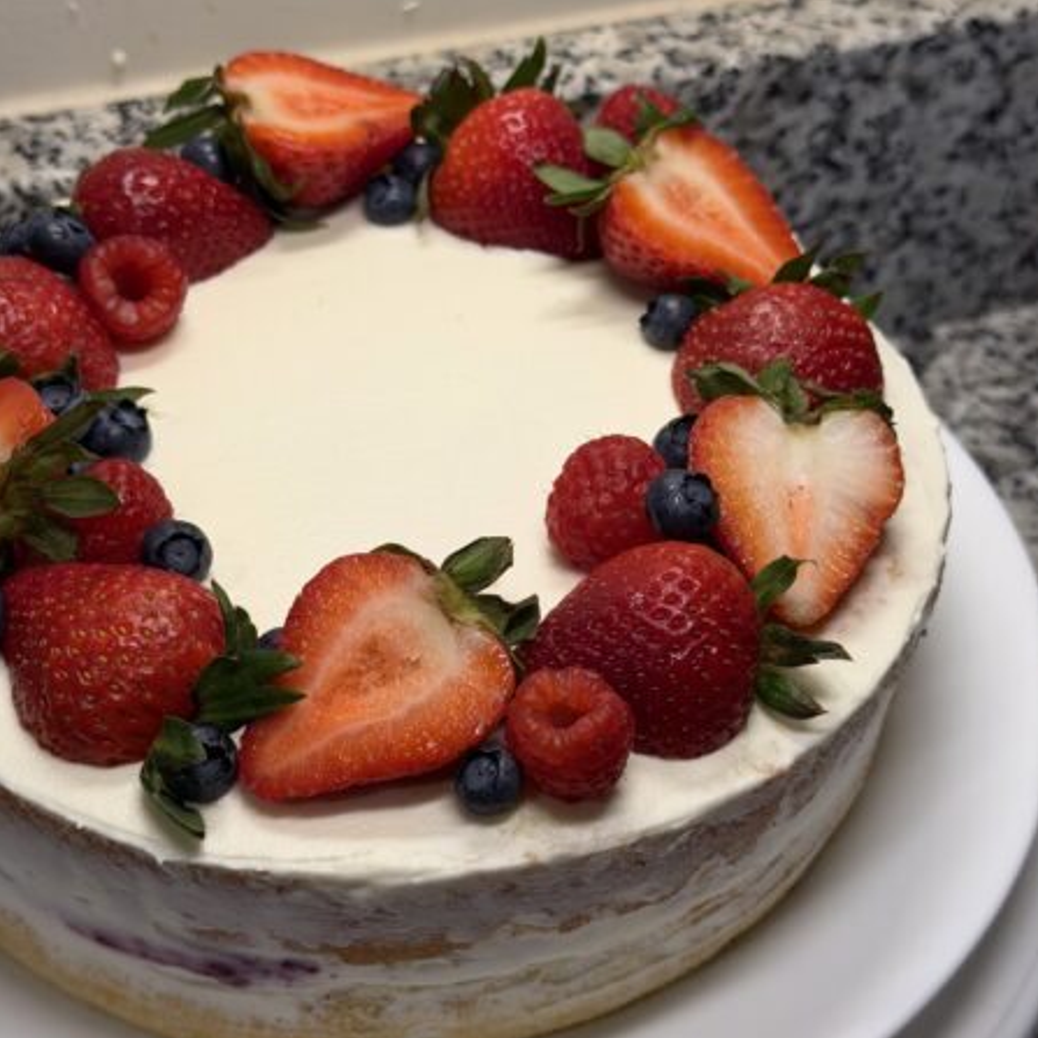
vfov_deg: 30.0
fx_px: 1934
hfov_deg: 30.0
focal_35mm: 57
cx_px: 518
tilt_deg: -44.0
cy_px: 546
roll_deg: -3.0
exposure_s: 1/85
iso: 100
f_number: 1.78
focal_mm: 6.76
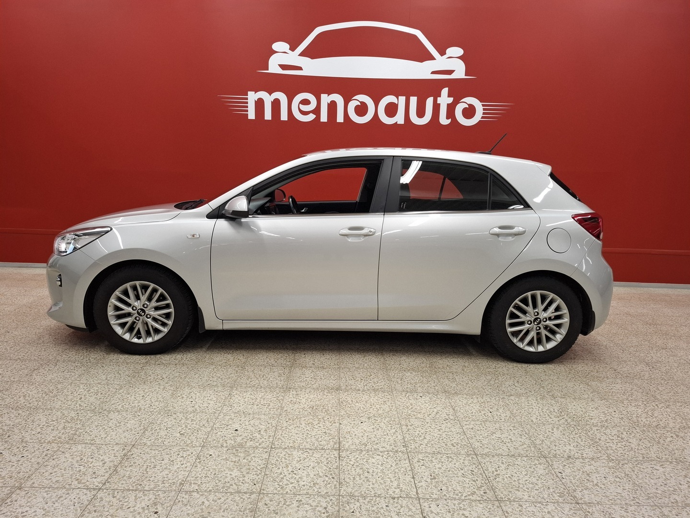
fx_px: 458
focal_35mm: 23
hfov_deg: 73.9
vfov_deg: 58.9
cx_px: 345
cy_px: 259
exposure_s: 1/100
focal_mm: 5.54
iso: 125
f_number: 1.8
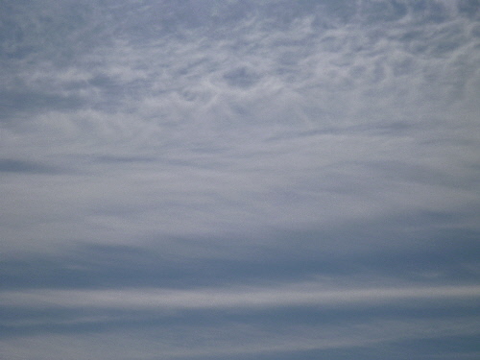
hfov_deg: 16.4
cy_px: 180
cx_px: 240
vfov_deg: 12.3
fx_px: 1664
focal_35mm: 120
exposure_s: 1/320
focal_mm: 21.5
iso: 100
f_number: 18
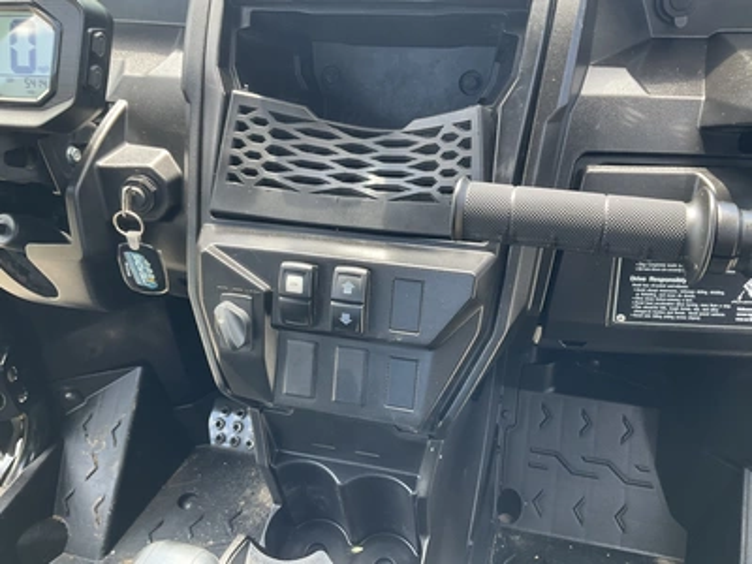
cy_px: 282
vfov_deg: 48.2
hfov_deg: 61.7
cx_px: 376
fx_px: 630
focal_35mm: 29
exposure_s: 1/121
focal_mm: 3
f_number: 1.8
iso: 64
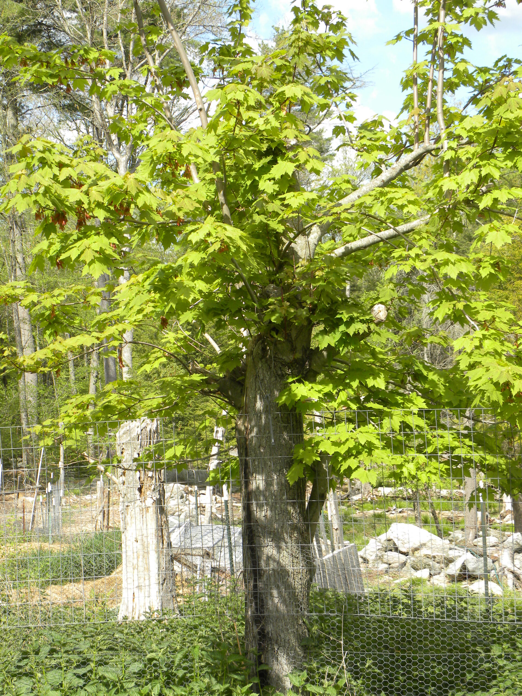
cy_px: 348
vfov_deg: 26.0
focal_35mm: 75
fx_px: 1508
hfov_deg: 19.6
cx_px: 261
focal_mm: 13.4
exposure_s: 1/180
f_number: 5
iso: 64
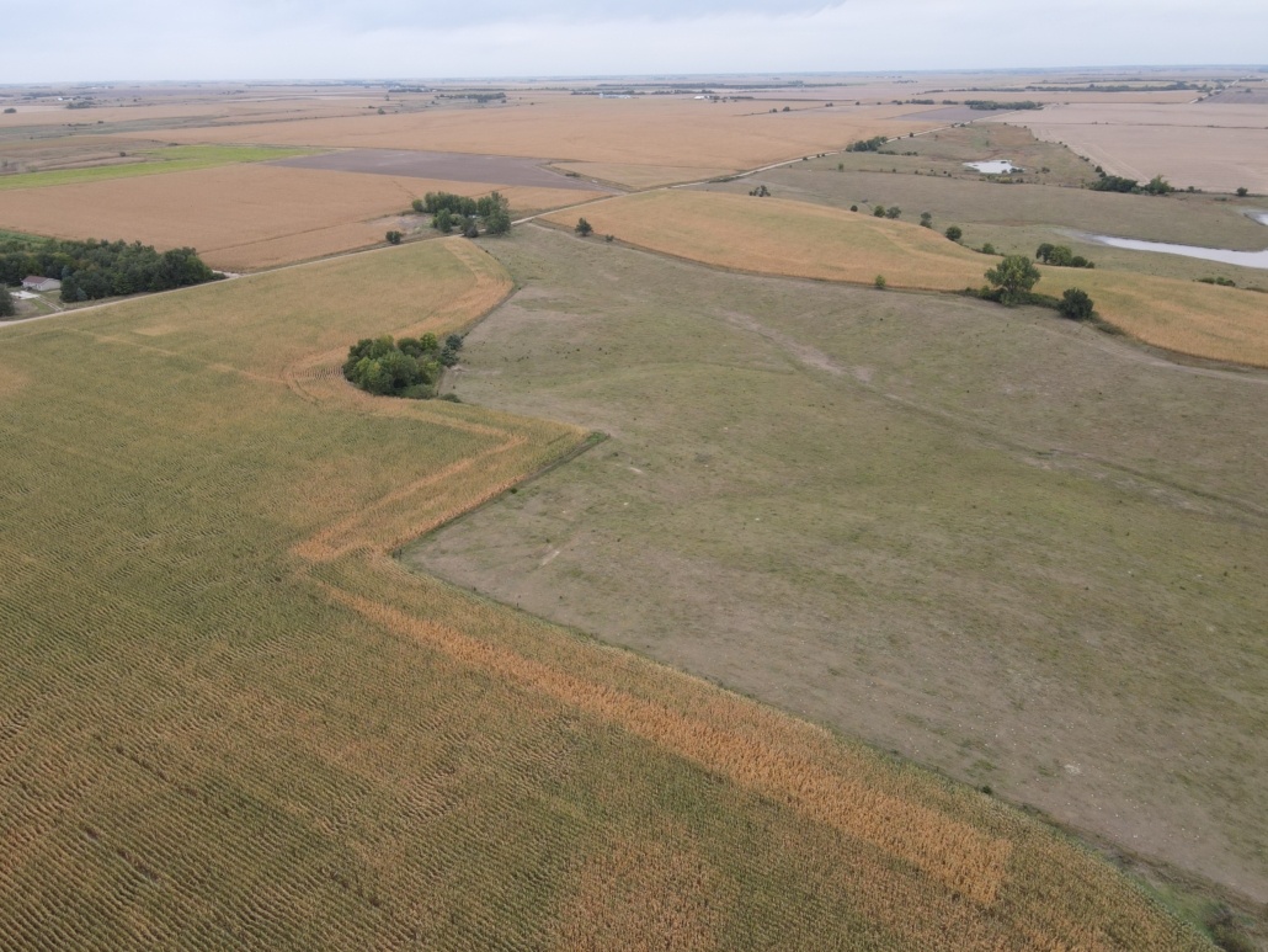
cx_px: 634
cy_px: 476
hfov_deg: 71.6
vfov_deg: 56.8
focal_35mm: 24
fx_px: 879
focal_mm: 4.5
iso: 100
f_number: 2.8
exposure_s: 1/160
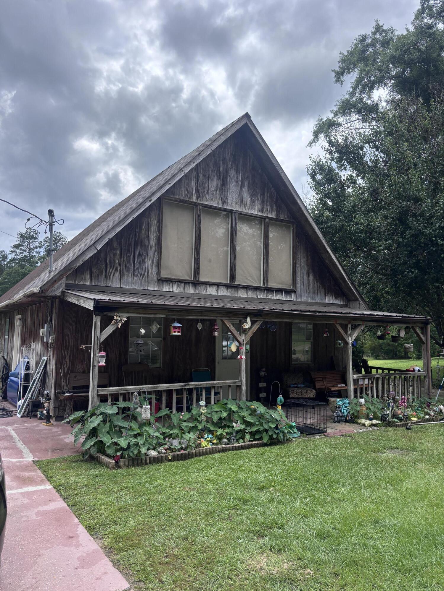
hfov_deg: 53.1
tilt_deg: +4.7
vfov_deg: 67.3
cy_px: 296
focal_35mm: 26
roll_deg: +1.2
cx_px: 222
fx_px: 445
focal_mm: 5.96
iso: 50
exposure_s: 1/2857
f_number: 1.6
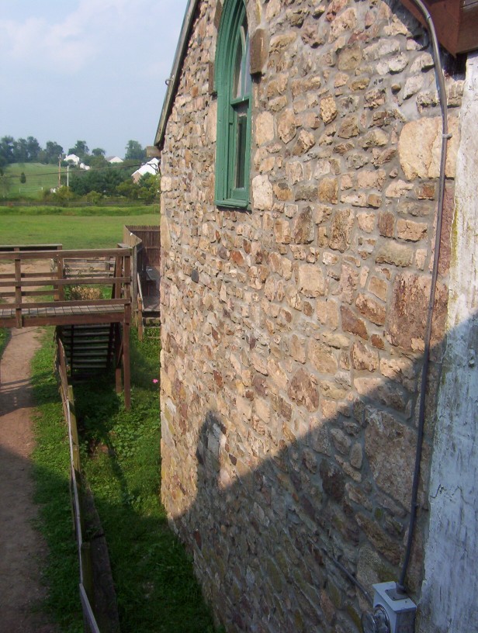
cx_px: 239
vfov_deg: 51.2
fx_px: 660
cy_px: 316
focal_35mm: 36
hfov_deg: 39.8
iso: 100
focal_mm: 5.54
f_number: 5.24
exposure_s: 1/558
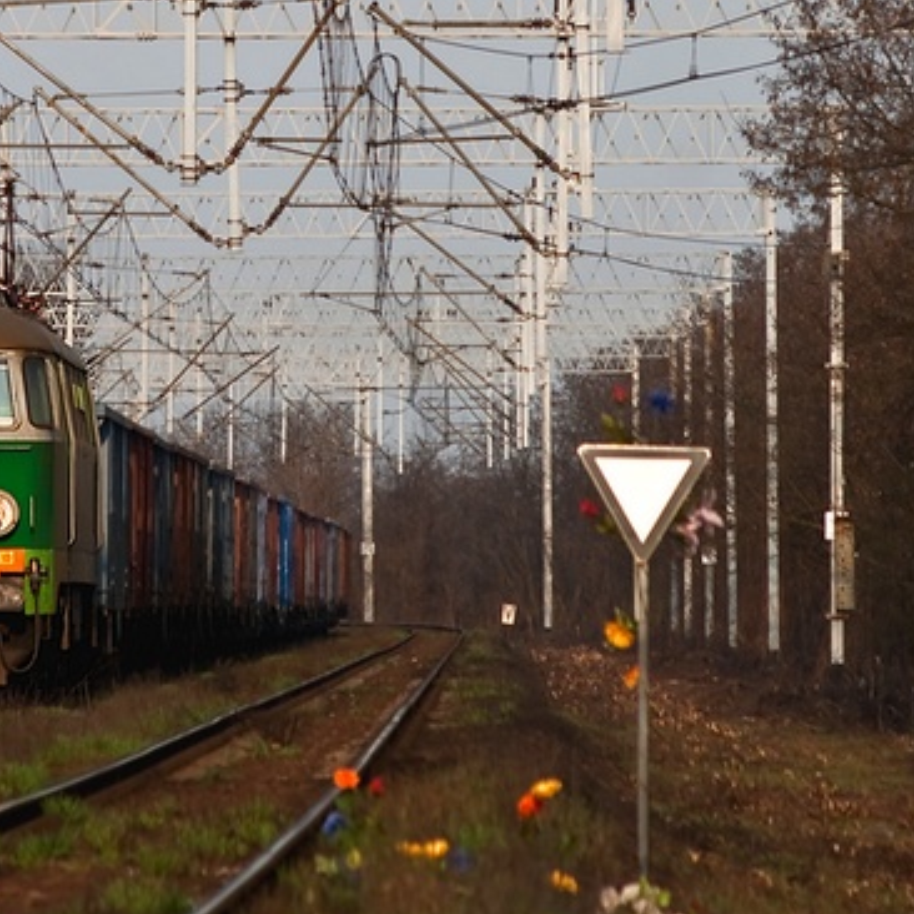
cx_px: 305
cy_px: 236
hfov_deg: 3.7
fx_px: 14040
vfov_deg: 3.7
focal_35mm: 470
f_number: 8
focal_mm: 150
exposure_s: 1/160
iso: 100
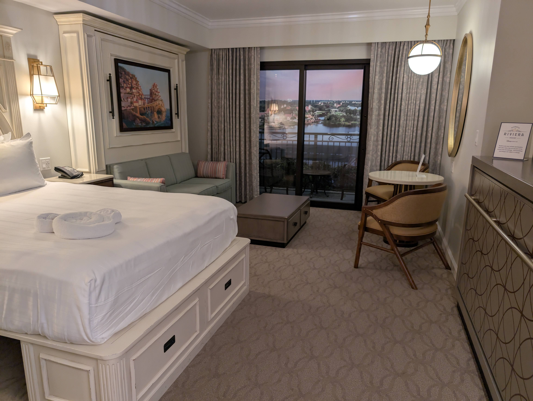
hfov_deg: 71.5
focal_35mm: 24
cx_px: 266
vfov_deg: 56.9
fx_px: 370
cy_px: 200
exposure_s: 1/120
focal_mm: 6.9
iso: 282
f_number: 1.68
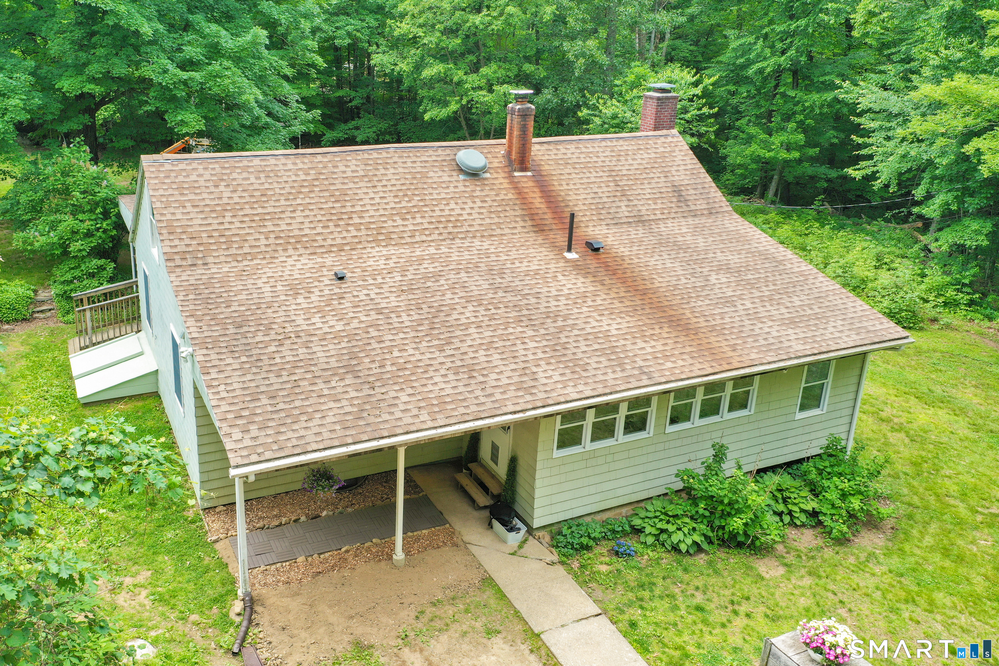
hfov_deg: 65.5
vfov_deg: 46.4
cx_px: 500
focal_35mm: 28
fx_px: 777
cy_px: 333
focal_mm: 10.26
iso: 100
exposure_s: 1/160
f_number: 4.5
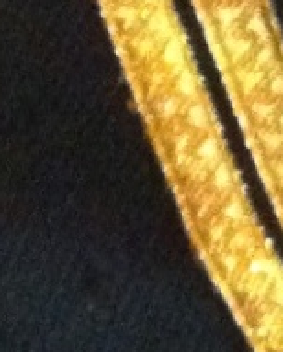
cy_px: 250
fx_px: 2969
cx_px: 27
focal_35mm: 284
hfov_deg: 5.4
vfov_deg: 6.8
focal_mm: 3.85
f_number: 2.8
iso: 1000
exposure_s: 1/15
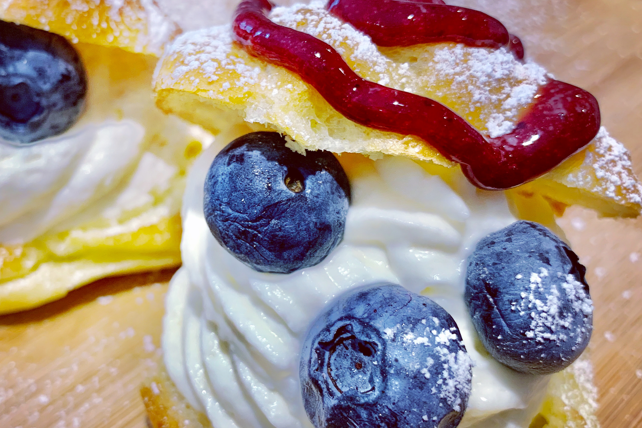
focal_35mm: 43
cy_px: 230
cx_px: 208
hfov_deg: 44.7
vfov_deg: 31.2
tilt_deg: -42.9
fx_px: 767
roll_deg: +0.9
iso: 100
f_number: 1.8
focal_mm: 4.25
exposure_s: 1/120
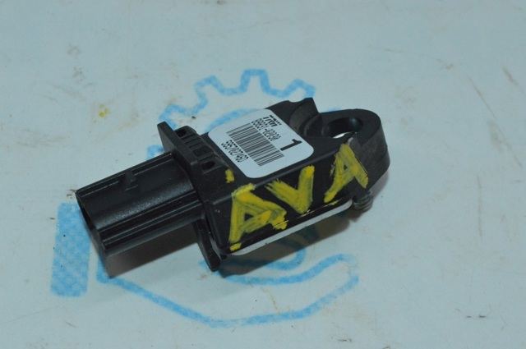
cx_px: 263
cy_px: 174
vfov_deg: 16.5
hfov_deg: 24.6
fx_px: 1204
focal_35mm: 82
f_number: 16
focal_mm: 55
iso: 3200
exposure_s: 1/200
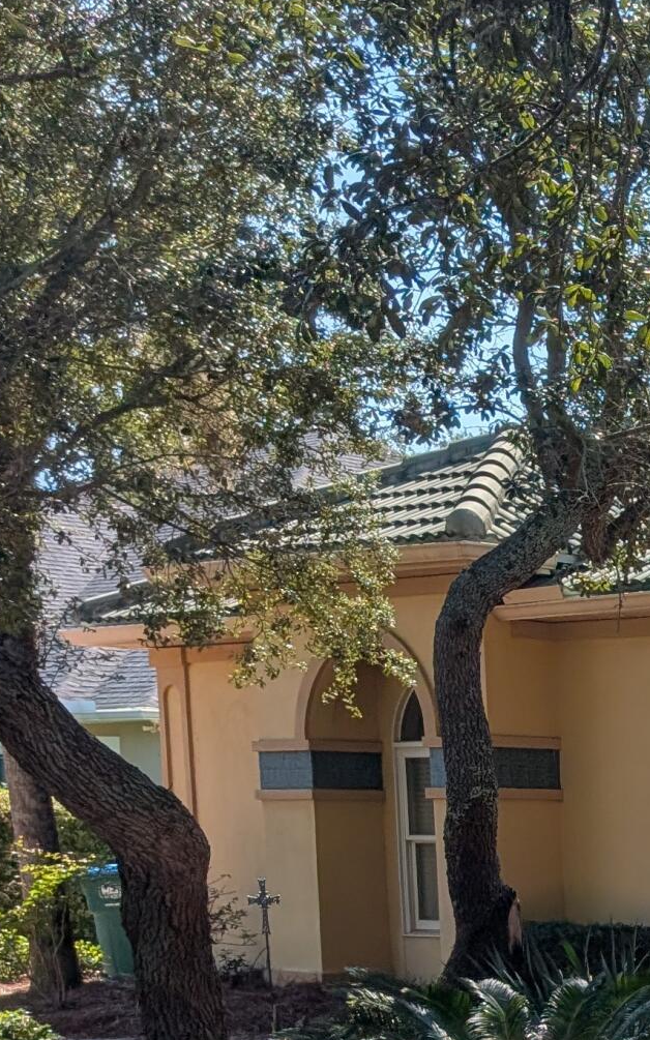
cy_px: 1060
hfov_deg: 13.3
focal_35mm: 76
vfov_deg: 25.7
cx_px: 1504
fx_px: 2154
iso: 21
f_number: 1.68
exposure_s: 1/1241
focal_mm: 6.9
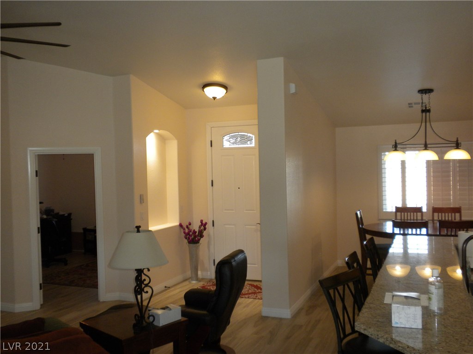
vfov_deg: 38.7
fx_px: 506
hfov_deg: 50.1
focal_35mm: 37
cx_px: 236
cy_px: 177
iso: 229
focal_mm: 6.6
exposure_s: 1/68.2
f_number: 3.5
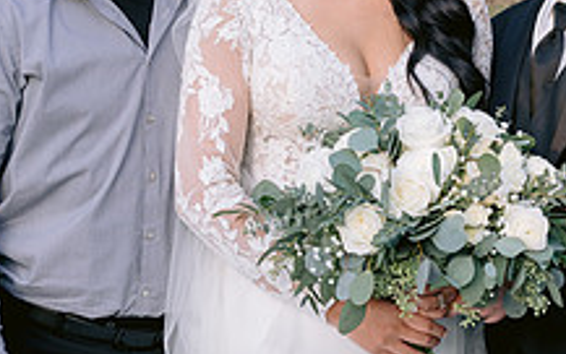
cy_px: 54
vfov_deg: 11.3
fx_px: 1791
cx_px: 414
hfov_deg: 17.9
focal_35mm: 116
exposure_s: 1/100
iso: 400
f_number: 5.6
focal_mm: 35
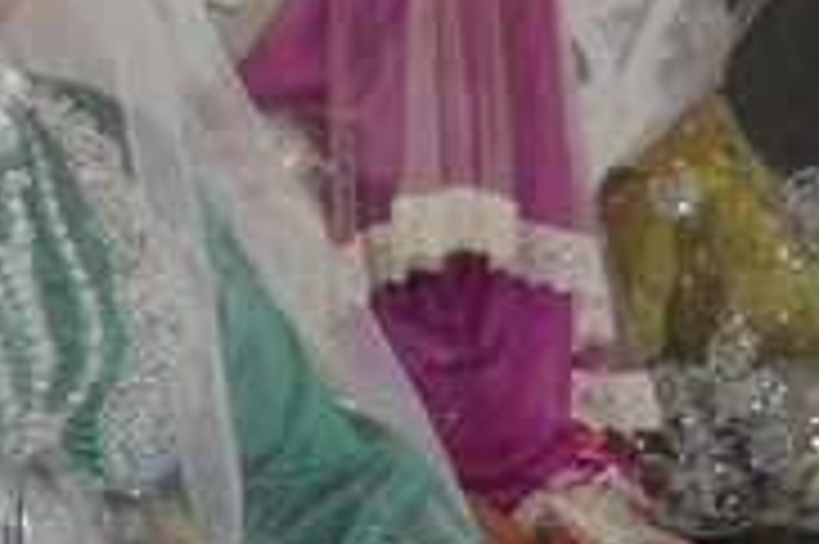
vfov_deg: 9.9
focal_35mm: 137
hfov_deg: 14.3
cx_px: -256
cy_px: -101
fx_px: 3114
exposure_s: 1/60
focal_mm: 26
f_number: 4
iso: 800
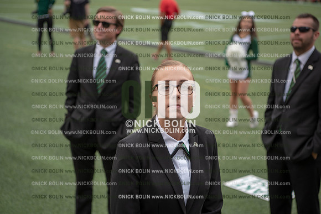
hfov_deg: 28.8
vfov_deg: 19.5
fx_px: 624
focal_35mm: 70
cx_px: 160
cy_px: 107
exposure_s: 1/640
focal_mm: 70
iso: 250
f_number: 3.5
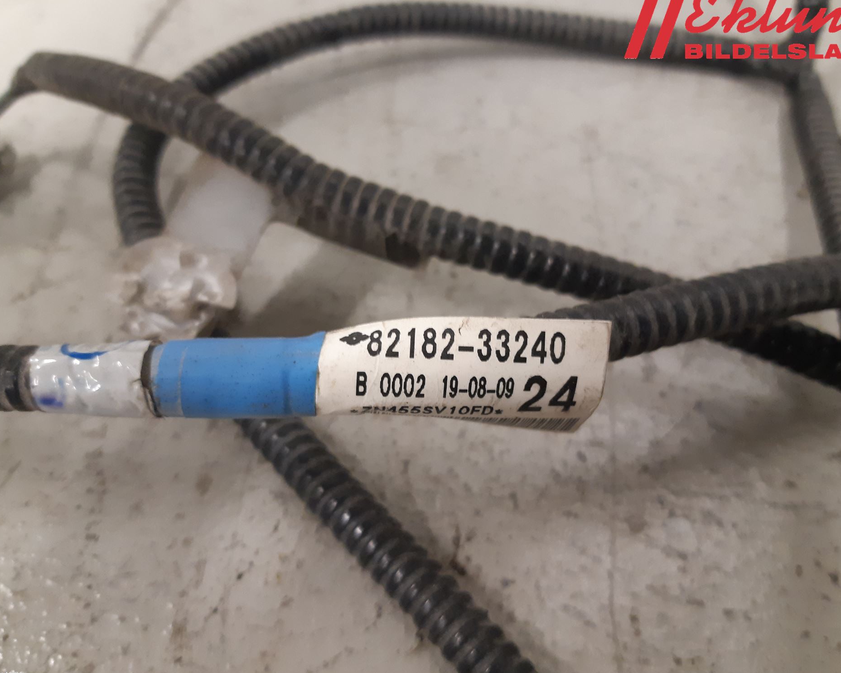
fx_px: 697
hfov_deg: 62.2
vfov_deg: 51.5
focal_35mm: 28
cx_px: 438
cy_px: 330
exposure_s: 1/33
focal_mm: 3.93
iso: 250
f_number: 1.7
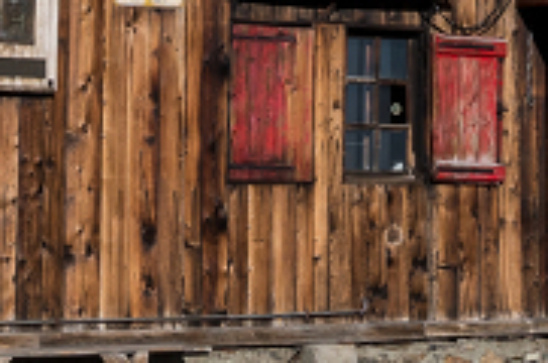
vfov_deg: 7.9
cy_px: -315
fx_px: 2522
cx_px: 397
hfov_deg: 12.4
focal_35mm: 166
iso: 100
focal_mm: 20
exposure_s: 1/400
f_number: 10
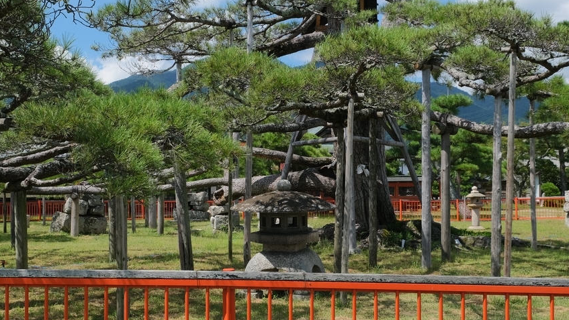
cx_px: 245
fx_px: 694
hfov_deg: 44.5
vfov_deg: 26.0
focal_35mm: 46
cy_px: 169
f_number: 8
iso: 320
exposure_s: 1/500
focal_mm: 20.5
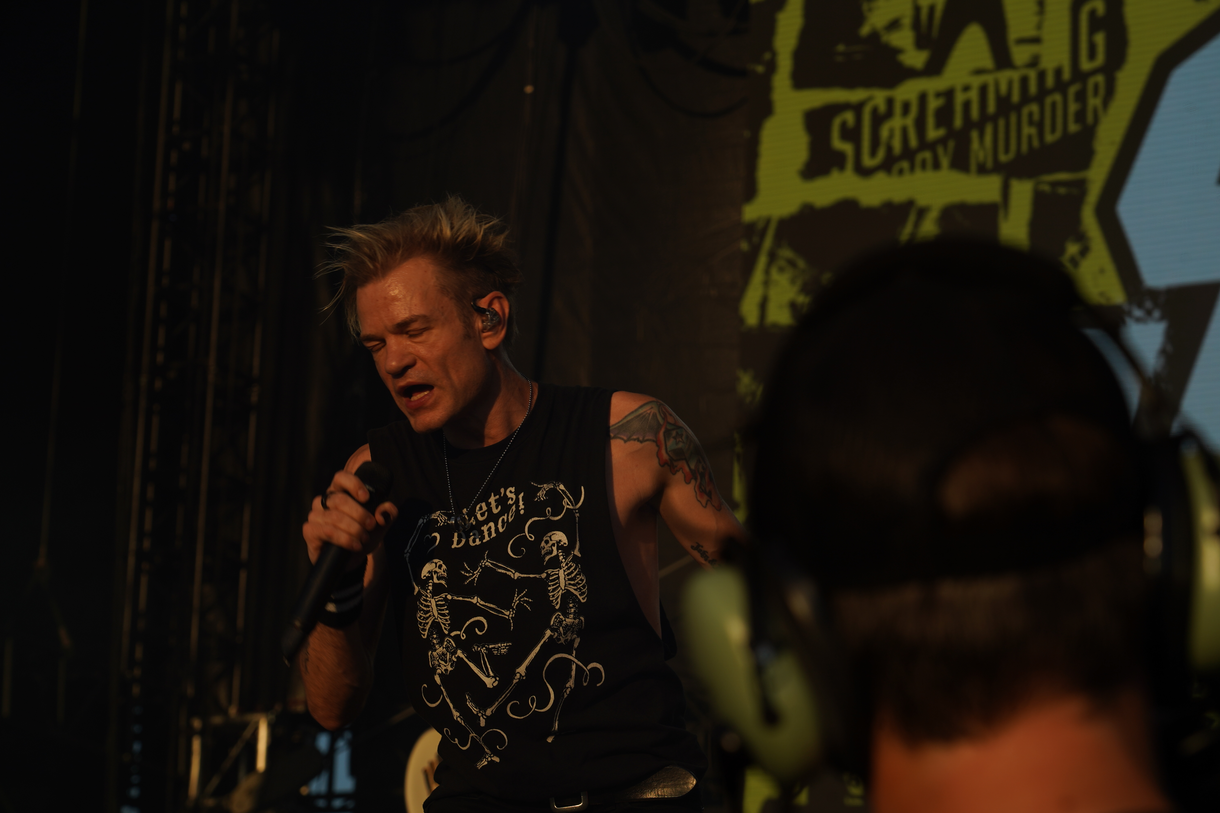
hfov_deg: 19.5
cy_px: 406
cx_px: 610
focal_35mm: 105
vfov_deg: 13.0
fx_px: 3558
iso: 100
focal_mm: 105
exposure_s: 1/640
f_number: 8
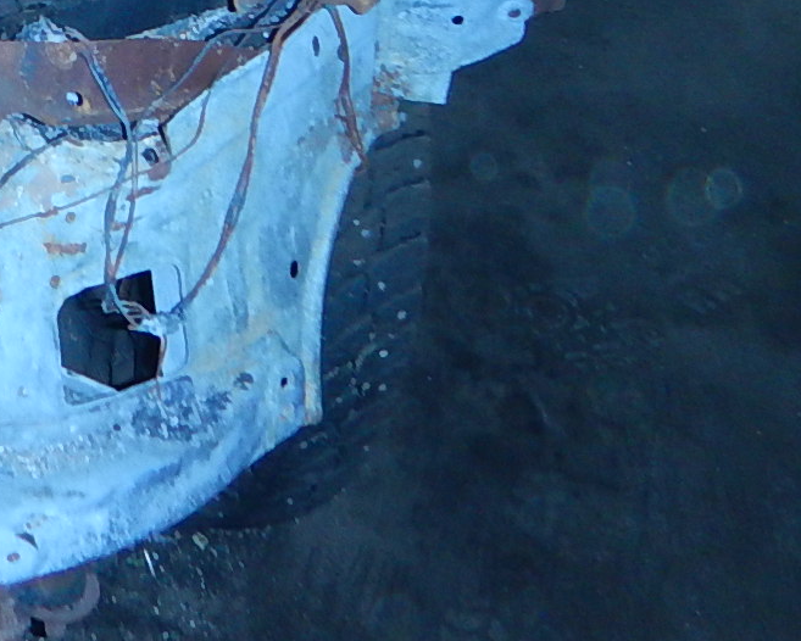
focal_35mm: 81
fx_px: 1921
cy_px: -222
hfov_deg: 21.1
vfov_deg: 17.6
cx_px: -271
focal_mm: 4.3
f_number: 2.8
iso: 200
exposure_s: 1/30
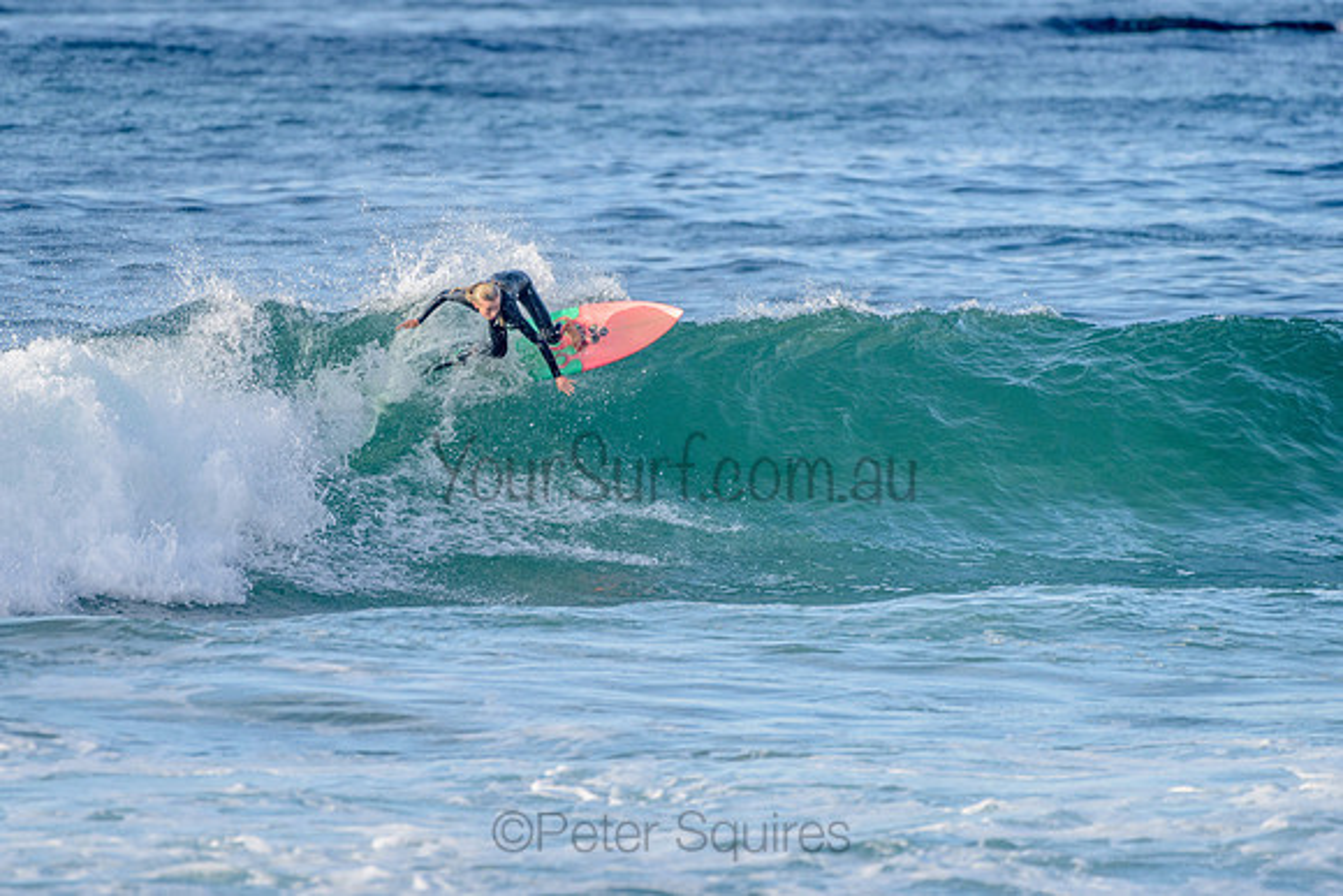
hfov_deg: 3.4
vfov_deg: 2.2
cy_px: 395
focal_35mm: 613
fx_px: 22871
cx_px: 530
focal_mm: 500
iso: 320
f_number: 5.6
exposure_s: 1/1250
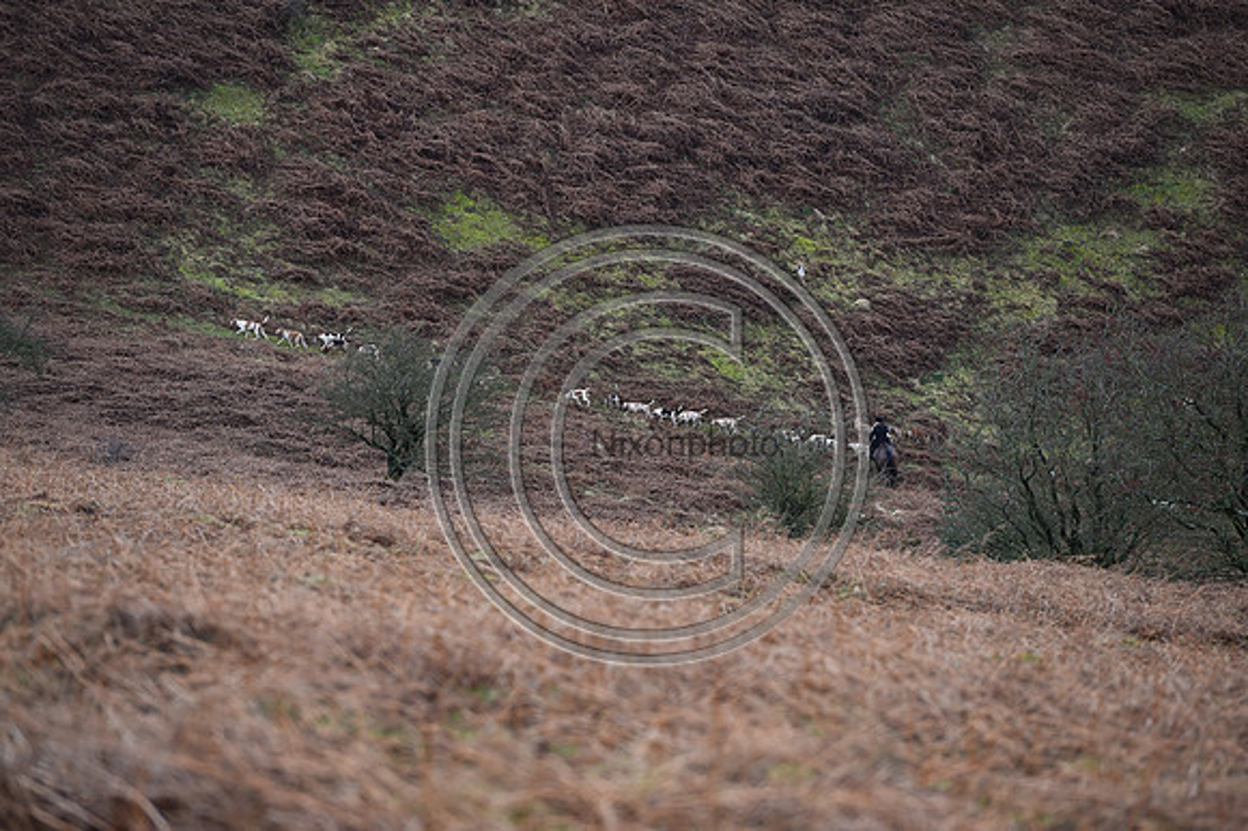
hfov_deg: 10.3
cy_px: 416
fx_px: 6929
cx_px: 624
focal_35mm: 200
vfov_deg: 6.9
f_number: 4.5
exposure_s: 1/800
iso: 450
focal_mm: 200
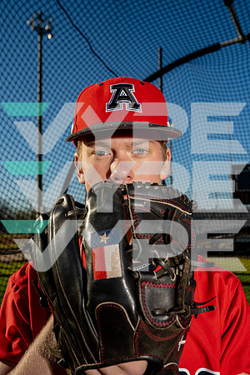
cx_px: 125
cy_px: 188
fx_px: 365
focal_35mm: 35
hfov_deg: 37.9
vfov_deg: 54.4
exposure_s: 1/250
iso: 64
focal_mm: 35
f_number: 7.1
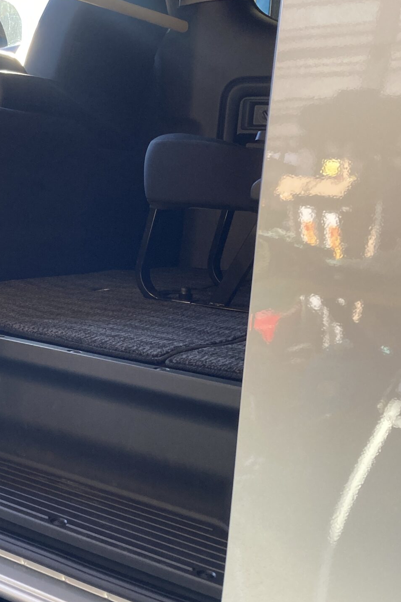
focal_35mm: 52
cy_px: 332
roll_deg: -2.8
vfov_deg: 38.2
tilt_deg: -8.1
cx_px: 34
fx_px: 869
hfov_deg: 25.1
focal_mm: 3.99
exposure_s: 1/79
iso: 80
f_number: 1.8
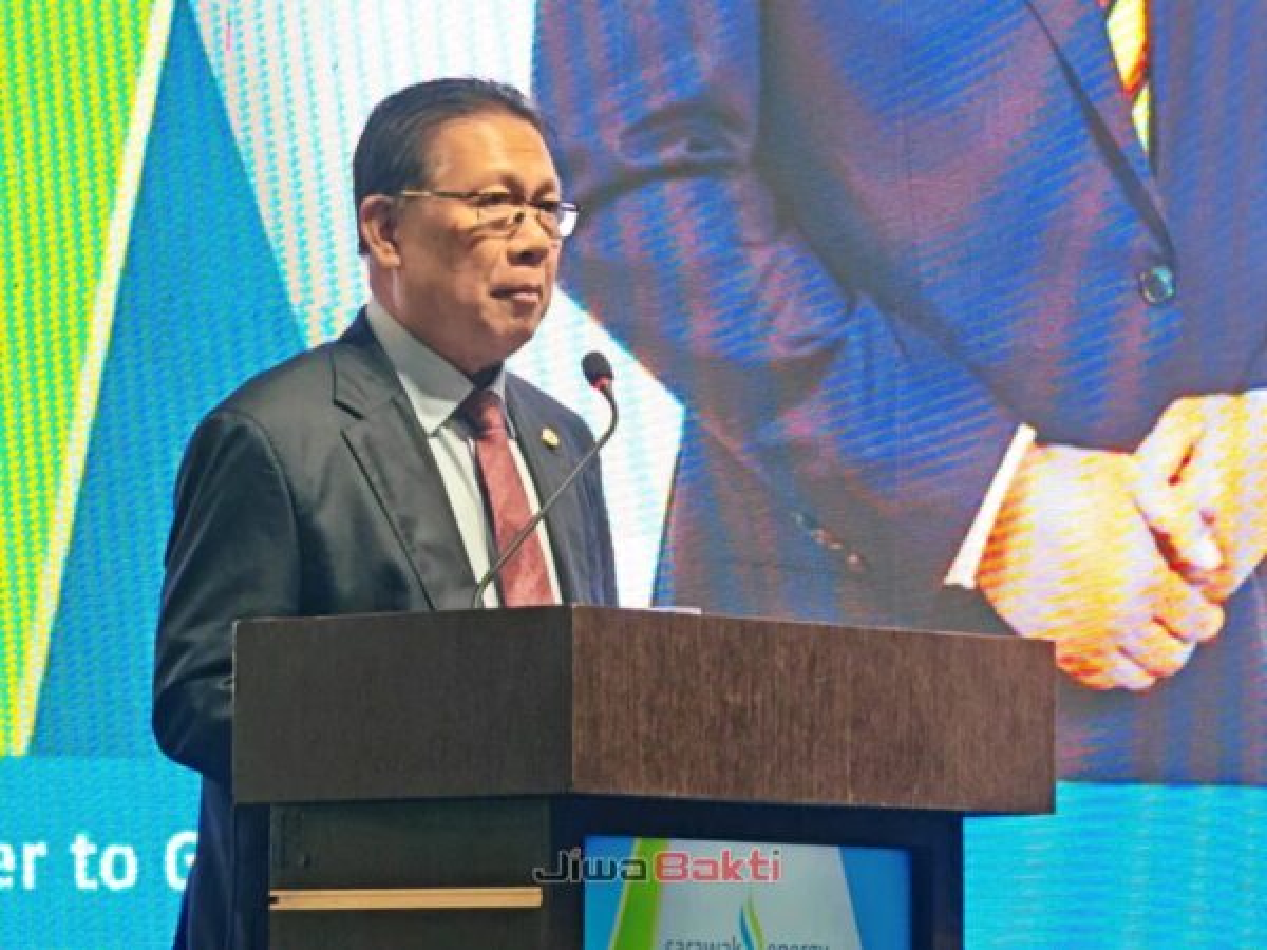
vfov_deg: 7.4
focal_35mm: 200
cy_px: 475
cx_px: 634
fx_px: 7320
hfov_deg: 9.9
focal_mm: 15.38
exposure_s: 1/50
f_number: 2.6
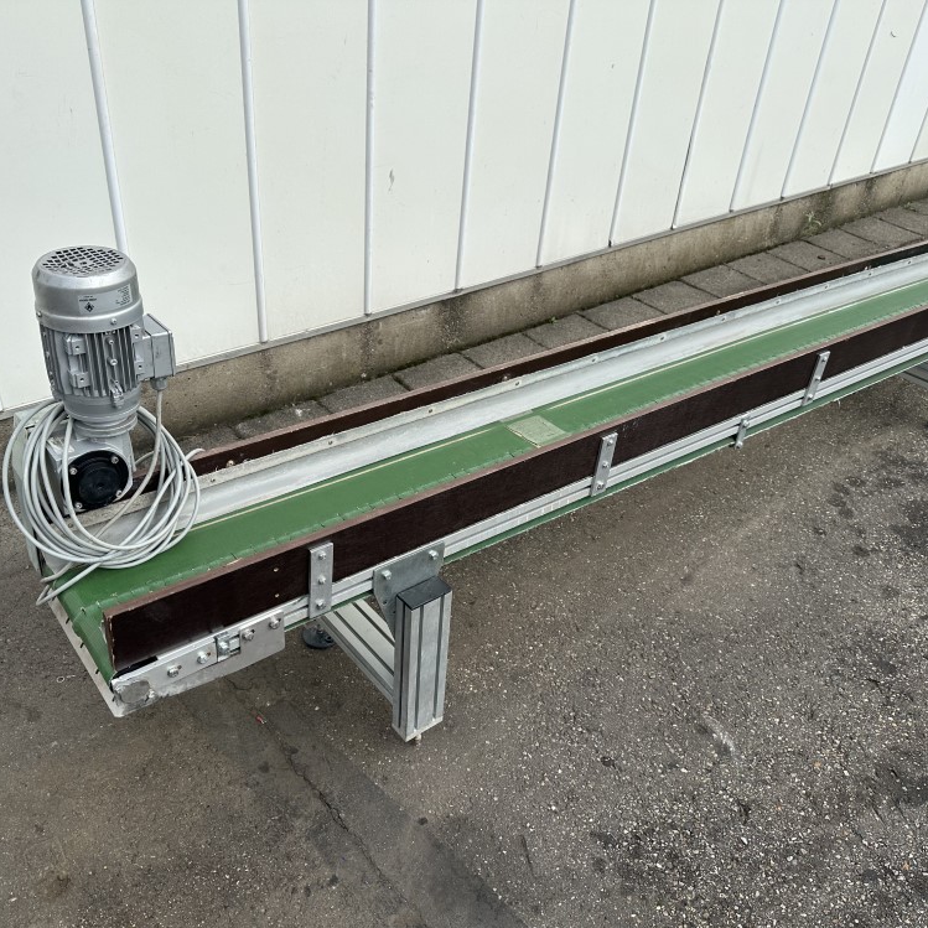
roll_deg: -1.9
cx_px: 405
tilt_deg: -35.3
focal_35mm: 29
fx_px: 880
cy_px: 473
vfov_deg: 55.6
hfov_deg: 55.5
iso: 80
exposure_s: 1/1988
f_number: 1.78
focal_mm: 6.86
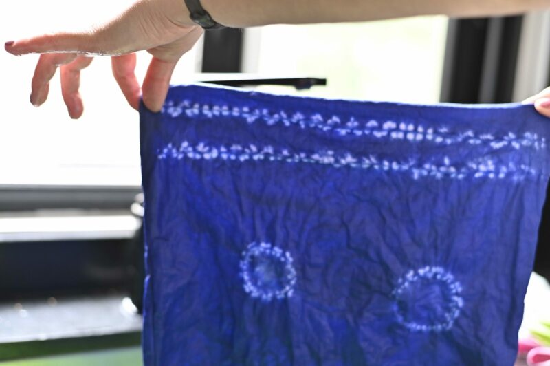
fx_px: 763
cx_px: 275
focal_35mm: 50
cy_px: 183
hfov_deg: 39.6
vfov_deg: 26.9
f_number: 2.8
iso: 1000
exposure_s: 1/125
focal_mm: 50
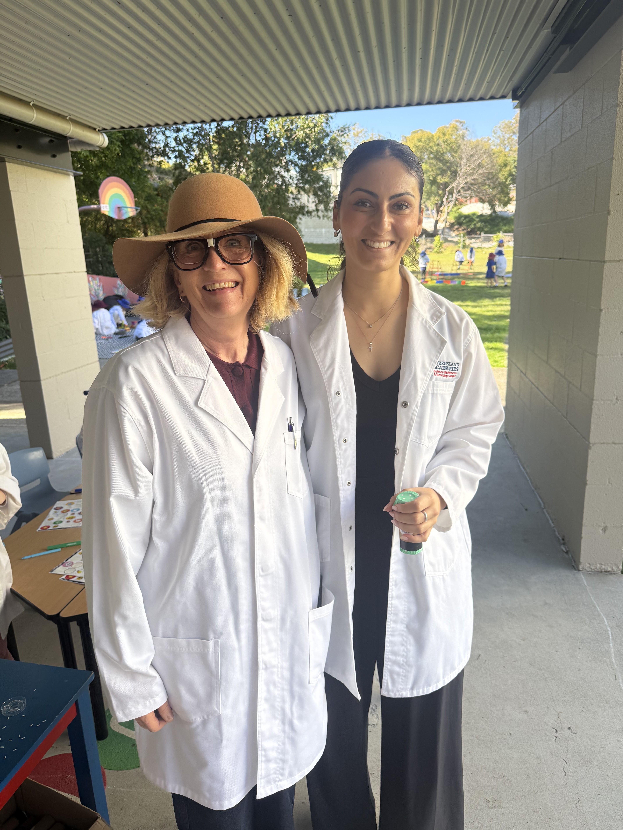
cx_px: 312
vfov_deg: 71.6
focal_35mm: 24
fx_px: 576
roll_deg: +1.3
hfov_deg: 56.8
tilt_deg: -14.4
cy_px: 415
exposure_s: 1/589
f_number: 1.78
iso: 100
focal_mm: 6.76
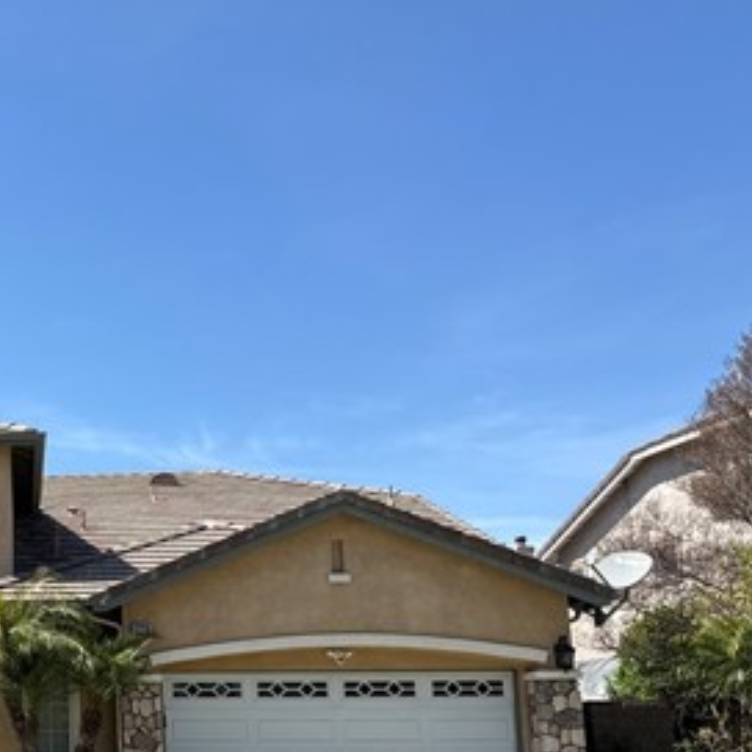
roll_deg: +1.1
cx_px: -69
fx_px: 1229
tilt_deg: +9.1
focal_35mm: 50
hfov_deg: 30.5
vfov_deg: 33.3
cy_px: 570
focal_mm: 6.76
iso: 80
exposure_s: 1/3759
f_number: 1.78
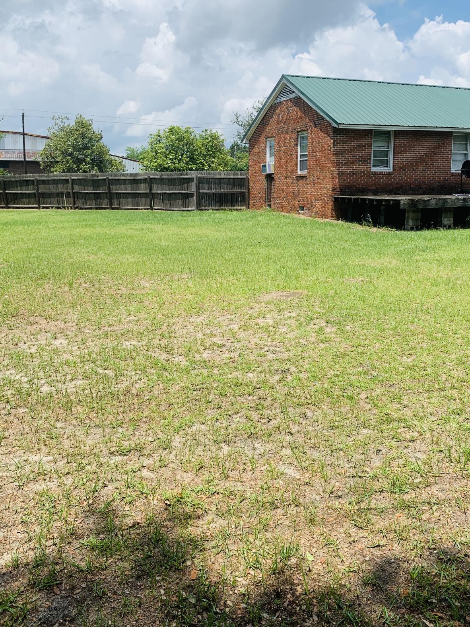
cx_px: 259
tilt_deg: -6.9
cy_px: 271
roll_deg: -2.4
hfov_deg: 42.9
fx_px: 597
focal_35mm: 33
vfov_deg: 55.2
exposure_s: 1/2915
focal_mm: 4.25
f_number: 1.8
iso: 25
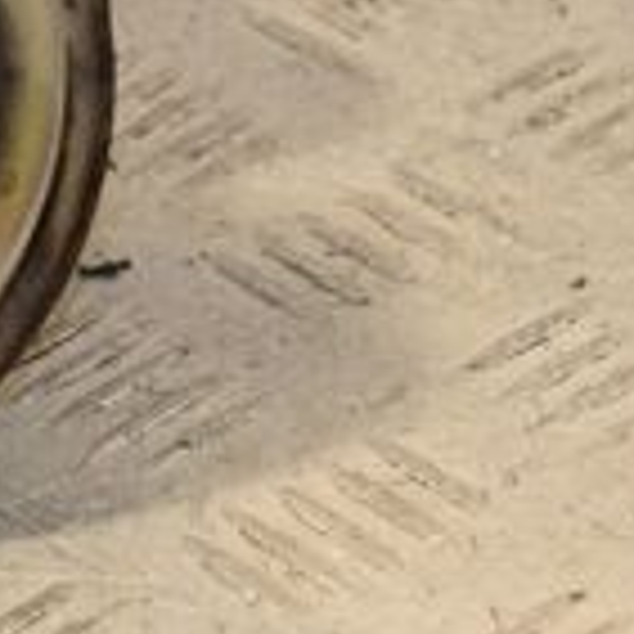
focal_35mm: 358
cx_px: -387
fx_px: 7418
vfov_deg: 4.9
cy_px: -126
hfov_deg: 4.9
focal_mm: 62
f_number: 6.3
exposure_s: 1/200
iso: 800
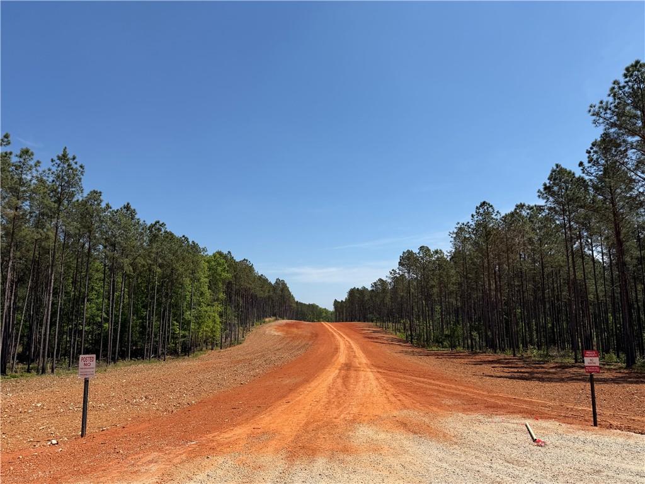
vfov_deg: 56.8
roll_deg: +0.3
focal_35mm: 24
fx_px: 447
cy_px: 242
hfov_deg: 71.6
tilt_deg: +8.7
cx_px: 322
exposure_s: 1/6711
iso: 80
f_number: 1.78
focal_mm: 6.76
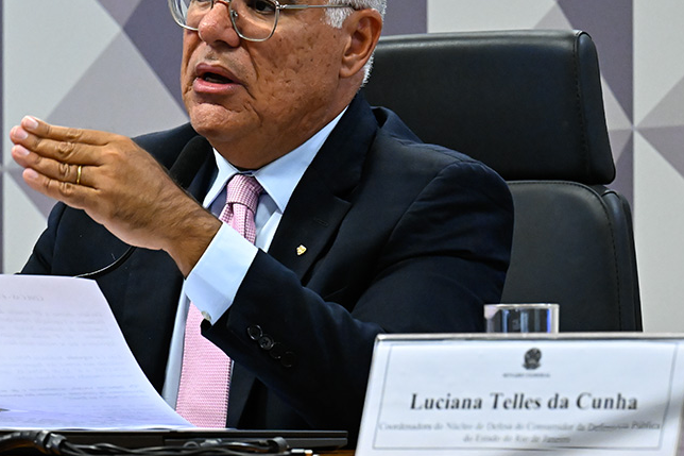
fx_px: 7598
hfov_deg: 5.2
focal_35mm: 400
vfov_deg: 3.4
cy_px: 157
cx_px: 263
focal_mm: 200
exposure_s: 1/125
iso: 6400
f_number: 7.1
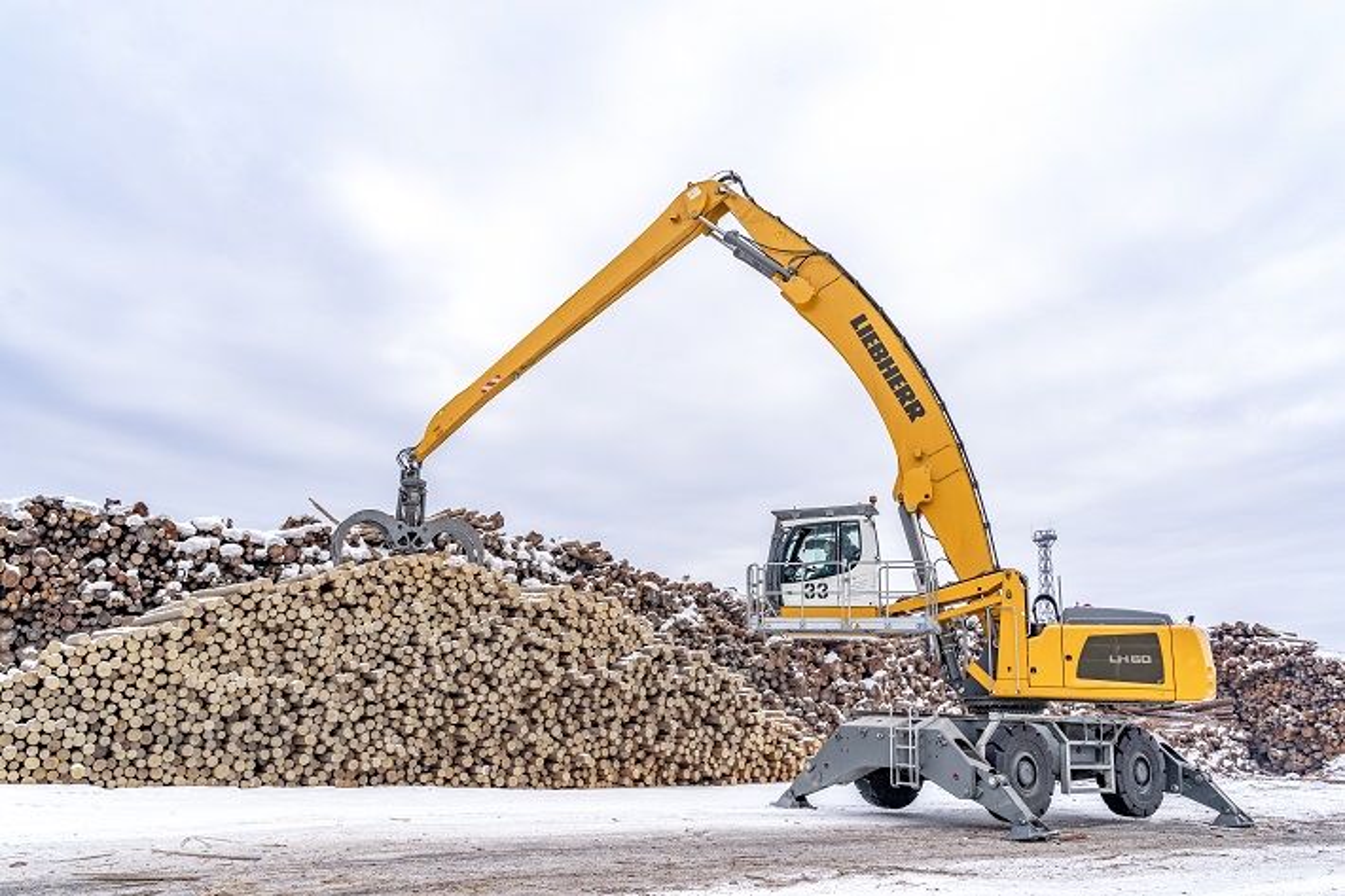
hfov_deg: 63.7
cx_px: 672
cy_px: 448
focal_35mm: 29
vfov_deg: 44.9
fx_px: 1083
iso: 500
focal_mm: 29
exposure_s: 1/1600
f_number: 6.3
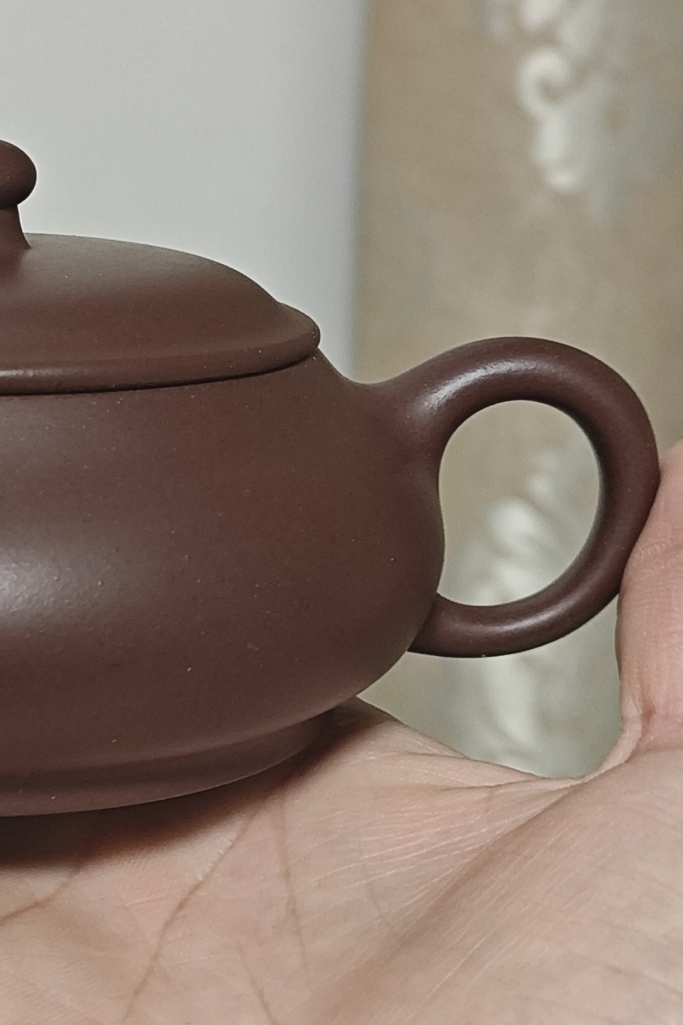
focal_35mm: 52
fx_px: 1480
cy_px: 442
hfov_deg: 24.7
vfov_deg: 38.1
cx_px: -11
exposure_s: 1/100
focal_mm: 5.43
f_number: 1.8
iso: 400
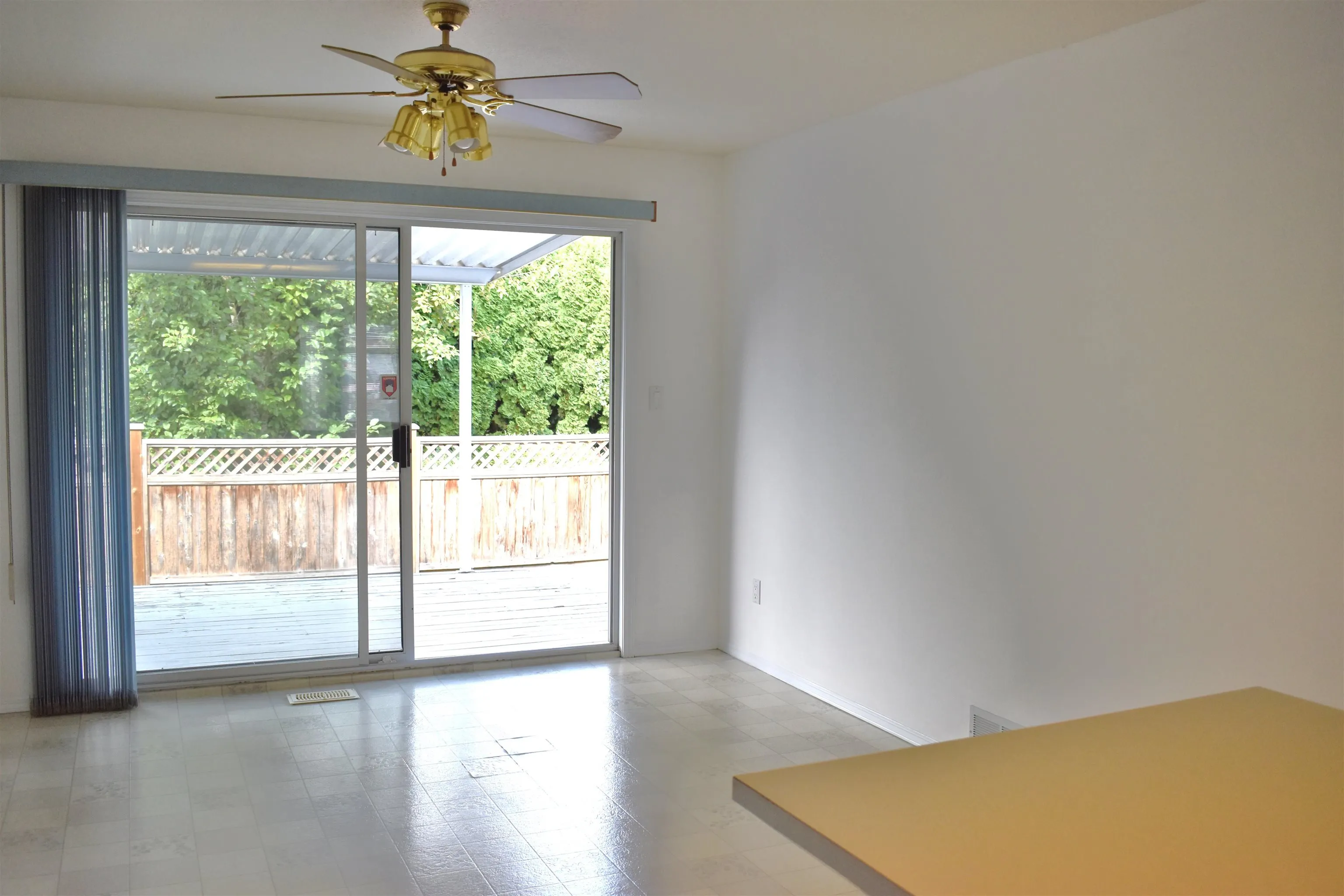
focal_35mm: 32
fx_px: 1176
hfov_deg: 59.5
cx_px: 672
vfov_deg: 41.7
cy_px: 448
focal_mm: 21
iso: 400
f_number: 5
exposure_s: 1/250
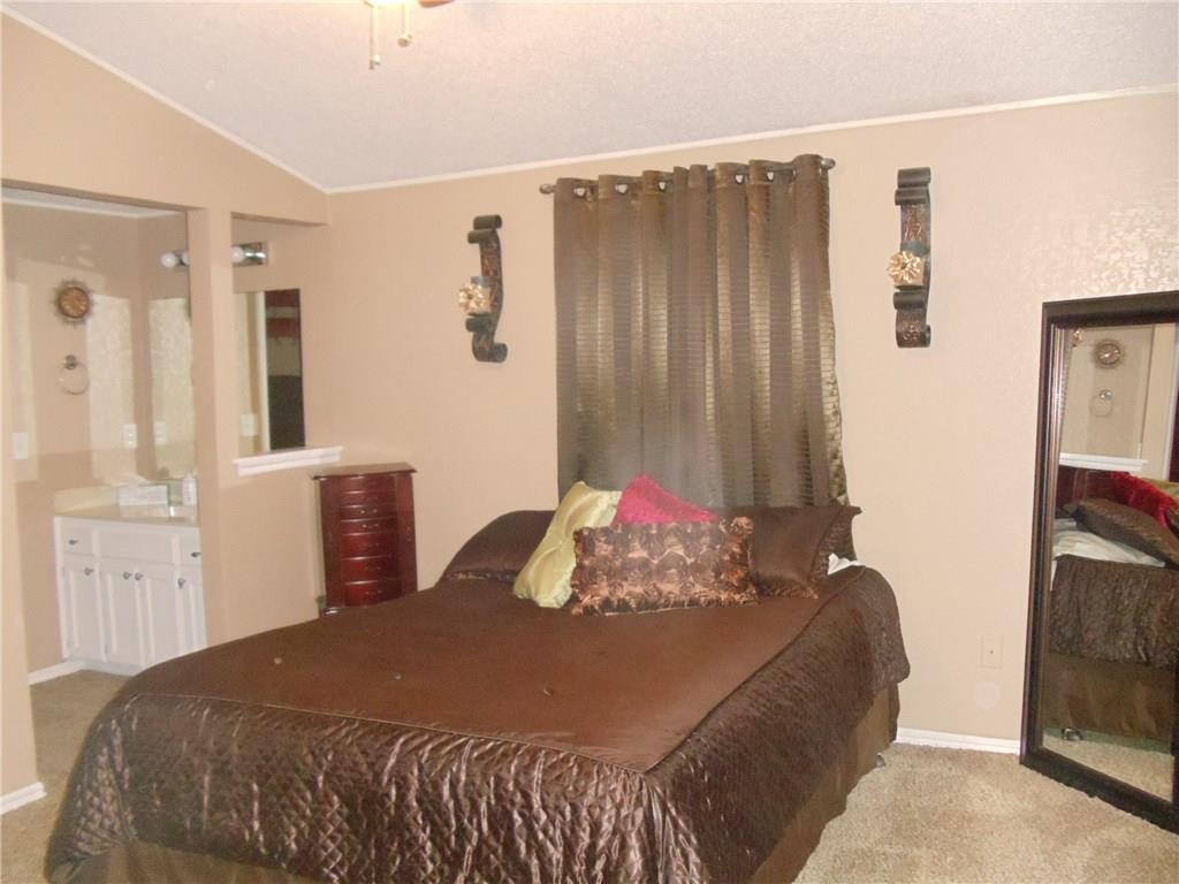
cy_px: 442
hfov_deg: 42.9
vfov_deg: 32.9
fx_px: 1499
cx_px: 590
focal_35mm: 44
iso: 800
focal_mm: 6
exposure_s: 1/30
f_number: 3.5
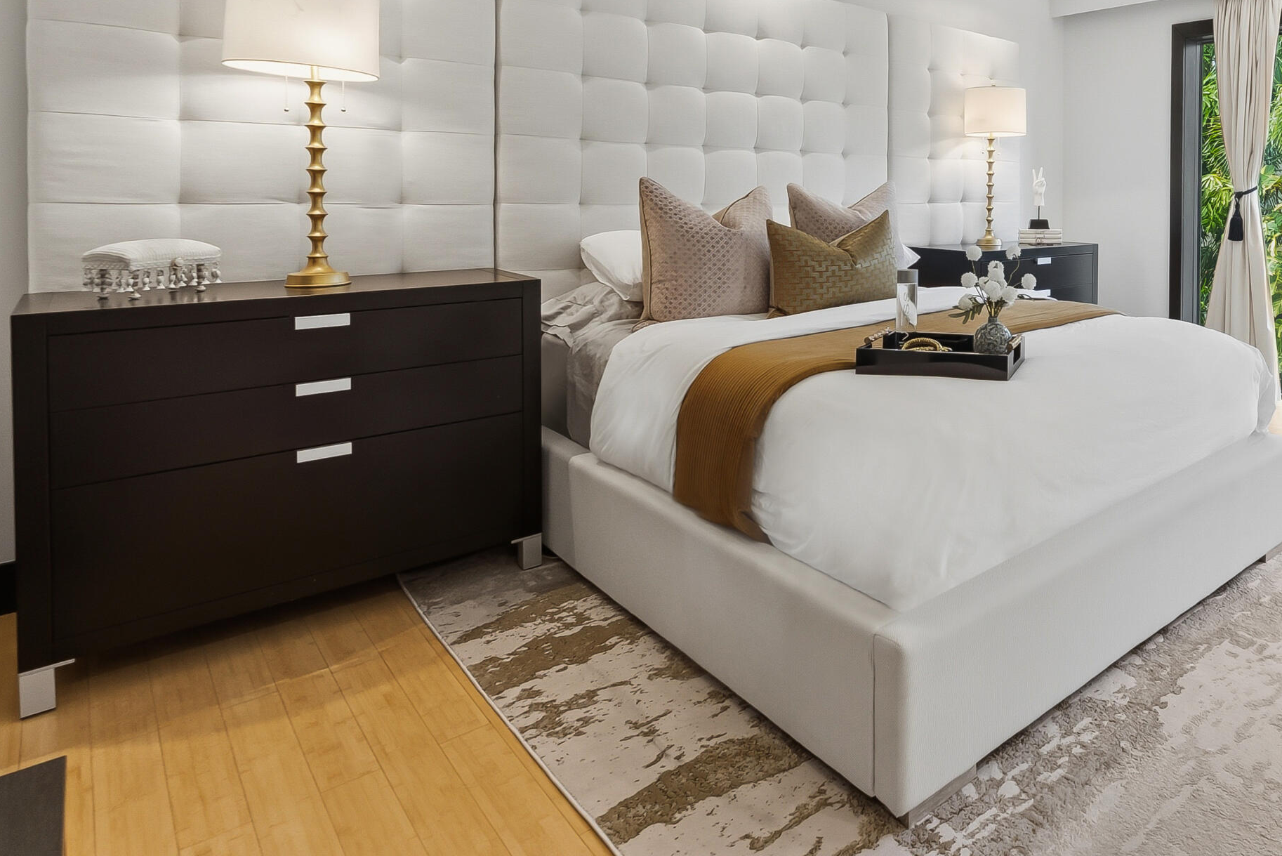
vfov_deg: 52.6
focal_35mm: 23
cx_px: 1027
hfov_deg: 68.7
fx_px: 819
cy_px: 211
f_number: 7.1
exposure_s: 1/40
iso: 640
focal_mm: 14
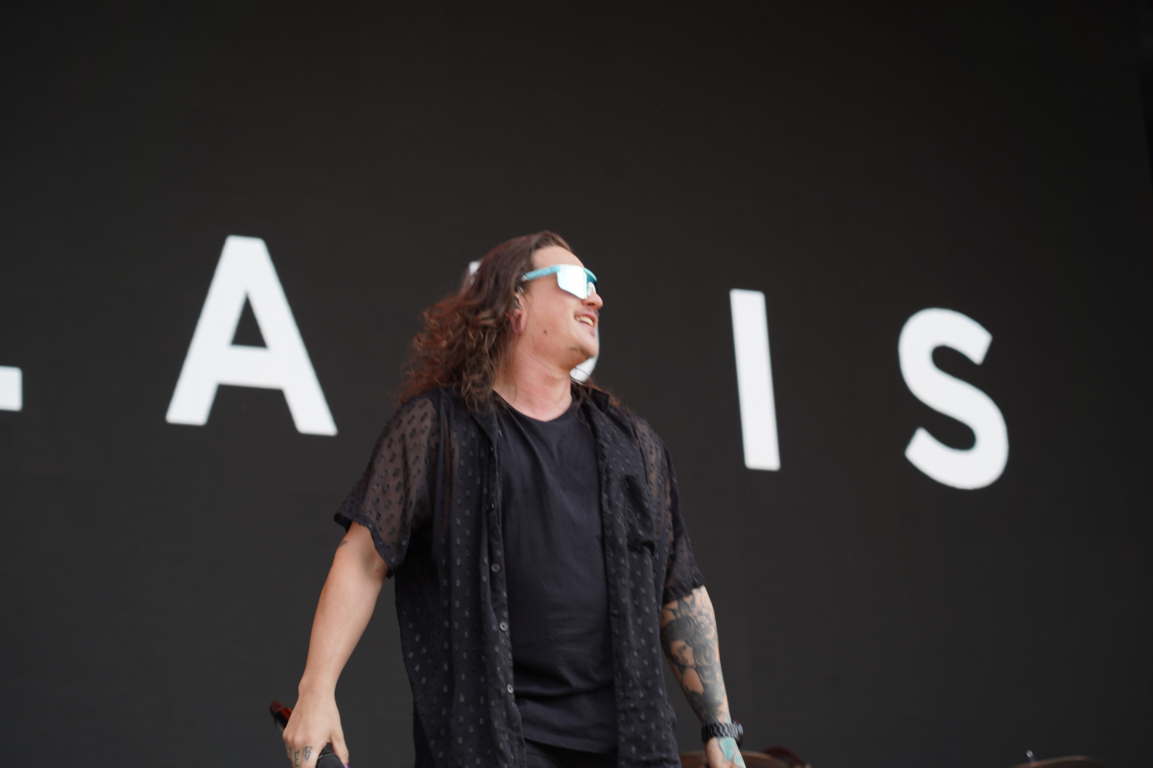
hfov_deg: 19.5
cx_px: 576
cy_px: 384
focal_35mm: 105
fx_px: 3363
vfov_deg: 13.0
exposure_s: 1/200
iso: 100
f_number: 5
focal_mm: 105
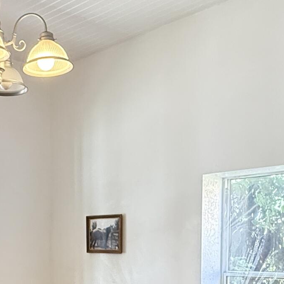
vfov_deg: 29.0
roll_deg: +1.6
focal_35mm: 55
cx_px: 41
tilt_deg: -4.8
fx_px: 511
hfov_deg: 30.1
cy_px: 289
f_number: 2.2
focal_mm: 2.22
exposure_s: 1/120
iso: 500
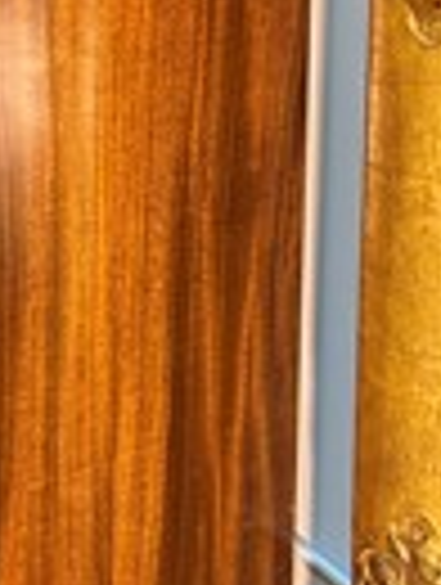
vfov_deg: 21.4
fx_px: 1354
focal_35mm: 80
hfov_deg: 17.6
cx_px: -90
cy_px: -230
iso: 200
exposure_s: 1/50
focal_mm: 5.7
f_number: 1.5
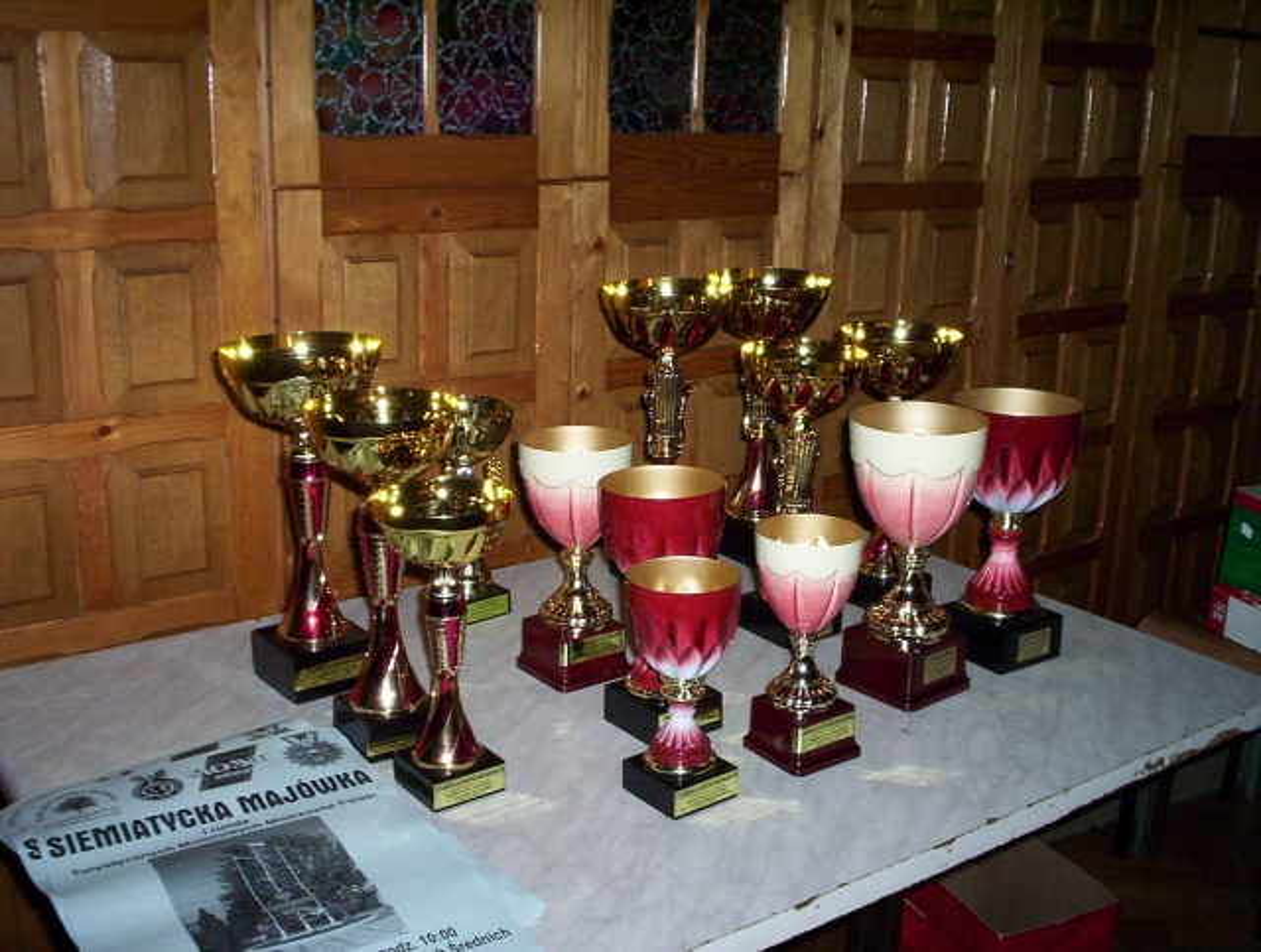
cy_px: 476
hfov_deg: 48.9
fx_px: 1387
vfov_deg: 37.9
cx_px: 630
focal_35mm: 38
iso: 140
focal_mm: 4.99
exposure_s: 1/60
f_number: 4.5
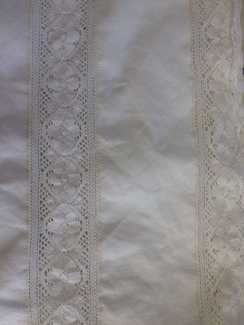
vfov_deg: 61.7
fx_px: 273
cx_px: 122
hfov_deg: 48.2
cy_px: 162
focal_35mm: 29
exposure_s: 1/159
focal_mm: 4.15
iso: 32
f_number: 2.2
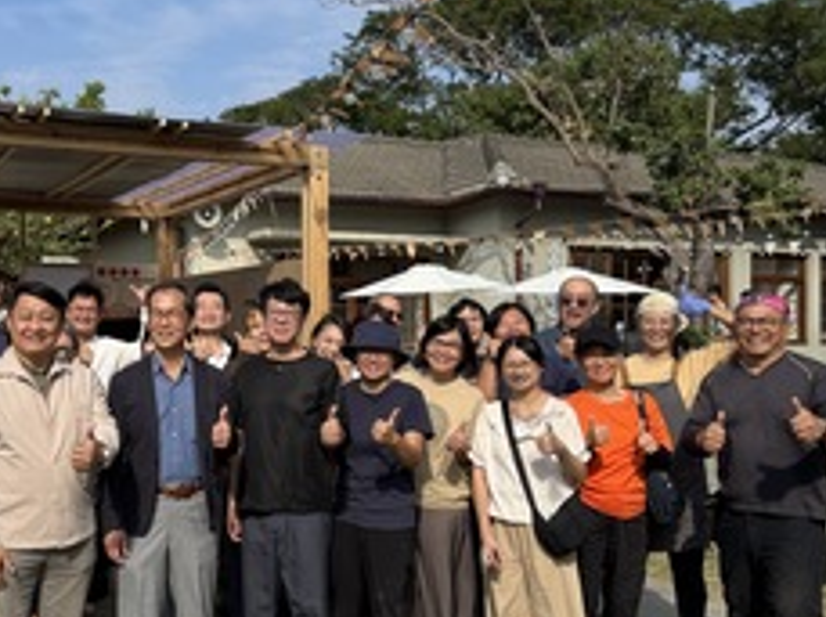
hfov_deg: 43.9
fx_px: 1001
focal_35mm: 42
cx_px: 249
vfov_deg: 34.3
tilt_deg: -0.2
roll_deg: -0.3
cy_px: 318
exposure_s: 1/3802
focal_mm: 6.76
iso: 80
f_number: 1.78
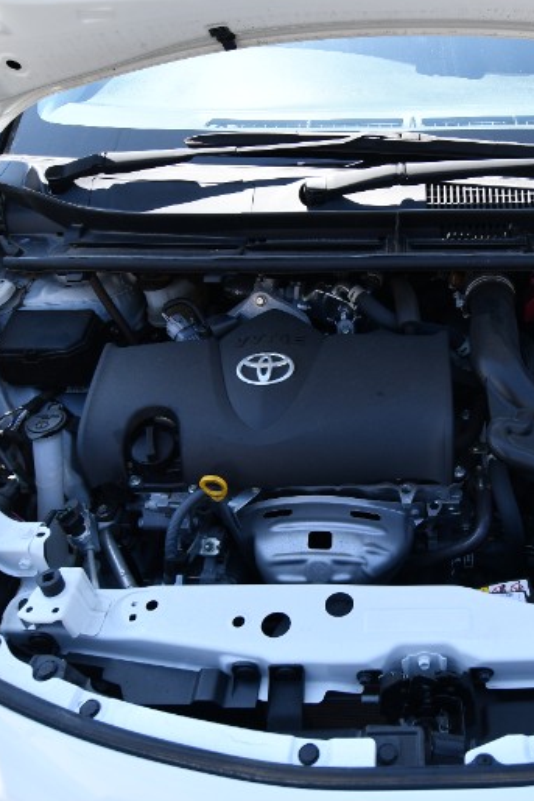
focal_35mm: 28
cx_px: 417
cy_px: 398
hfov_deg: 44.5
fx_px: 623
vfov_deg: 65.5
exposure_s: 1/250
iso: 200
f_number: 6.3
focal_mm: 12
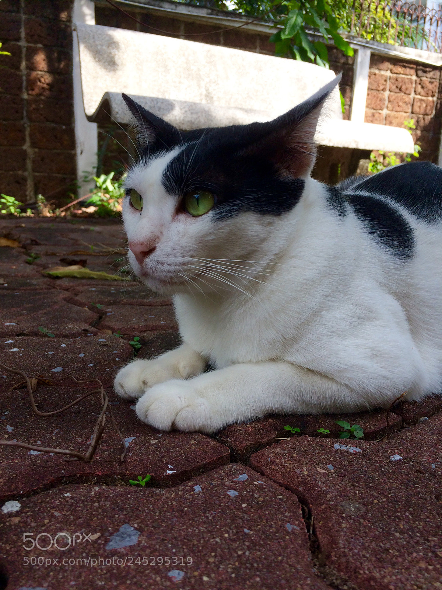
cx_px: 221
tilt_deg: -13.4
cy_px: 295
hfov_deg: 48.2
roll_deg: -1.6
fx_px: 494
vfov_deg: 61.7
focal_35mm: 29
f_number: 2.2
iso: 32
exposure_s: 1/363
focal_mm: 4.15
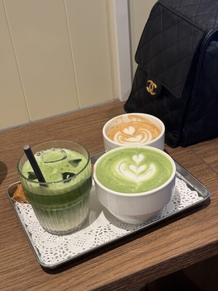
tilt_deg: -35.2
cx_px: 109
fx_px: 403
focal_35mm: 48
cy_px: 146
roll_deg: +4.7
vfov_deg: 39.7
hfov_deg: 30.3
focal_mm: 6.76
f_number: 1.78
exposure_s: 1/50
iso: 50
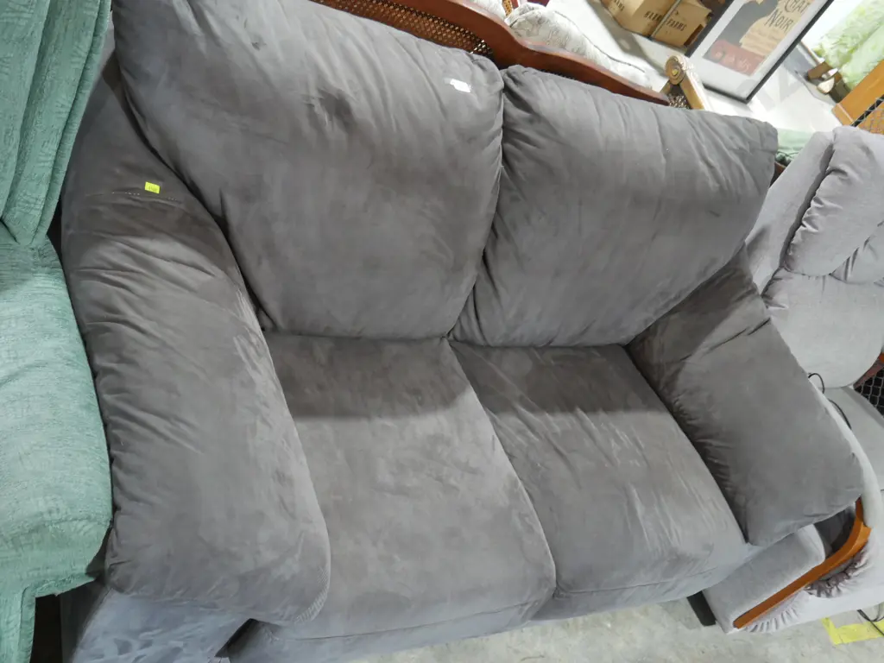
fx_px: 970
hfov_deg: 49.0
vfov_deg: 37.7
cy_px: 332
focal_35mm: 38
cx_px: 442
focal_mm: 19
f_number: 4.1
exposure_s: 1/60
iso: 1600
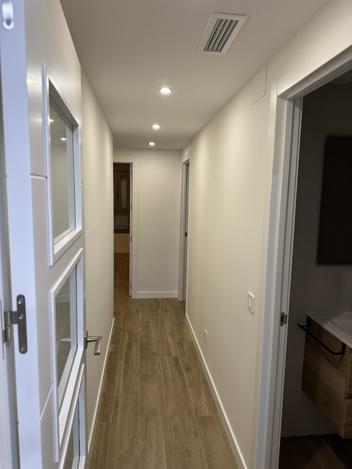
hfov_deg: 56.8
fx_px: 325
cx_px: 176
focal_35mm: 24
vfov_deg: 71.6
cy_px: 234
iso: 125
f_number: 1.78
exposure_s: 1/50
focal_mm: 6.86
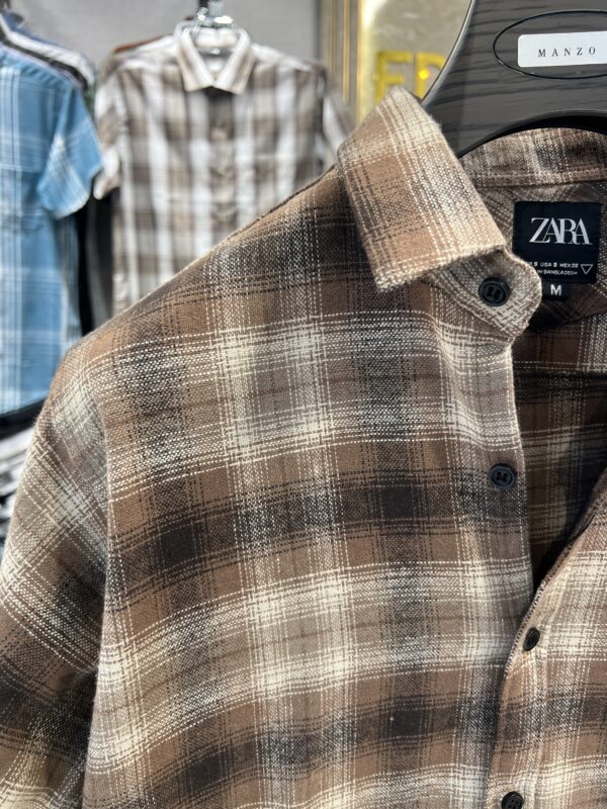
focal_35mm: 26
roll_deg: +0.2
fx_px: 608
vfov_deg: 67.3
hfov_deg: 53.1
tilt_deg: -11.5
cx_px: 304
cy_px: 404
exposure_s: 1/100
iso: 80
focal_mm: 5.7
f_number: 1.5
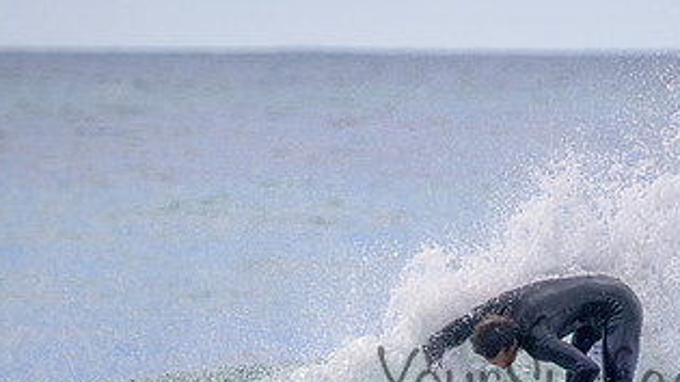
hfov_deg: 1.4
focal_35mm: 1585
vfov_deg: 0.8
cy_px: 361
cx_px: 600
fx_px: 28572
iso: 1250
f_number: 13
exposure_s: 1/2000
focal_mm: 800
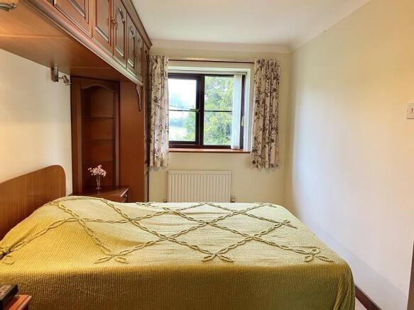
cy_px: 155
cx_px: 207
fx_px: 311
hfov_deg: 67.3
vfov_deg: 53.0
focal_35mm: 26
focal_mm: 4.25
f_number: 1.8
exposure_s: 1/50
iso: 160
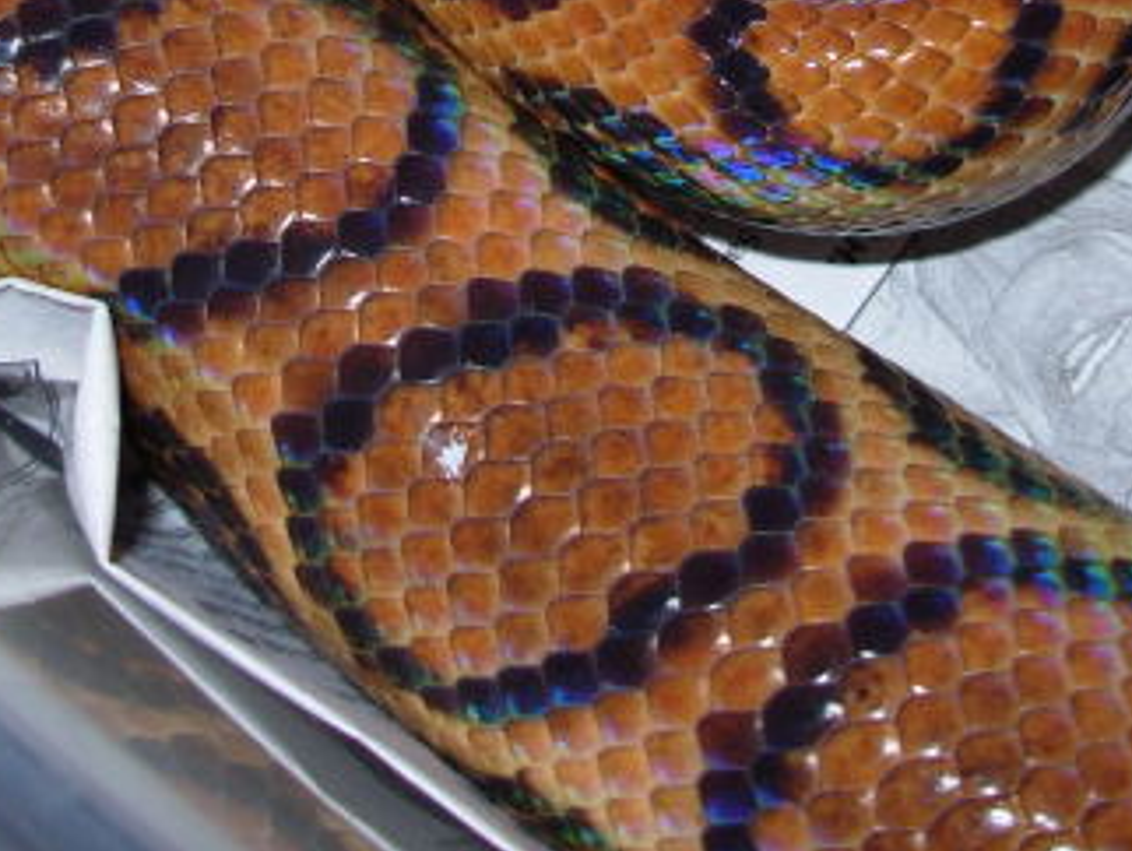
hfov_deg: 23.5
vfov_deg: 17.2
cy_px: -74
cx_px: 682
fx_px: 2716
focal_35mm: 83
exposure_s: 1/32
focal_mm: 6.3
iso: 50
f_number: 2.9
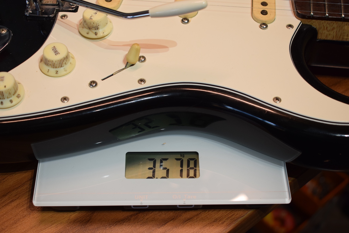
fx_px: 582
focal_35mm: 60
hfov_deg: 33.4
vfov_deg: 22.6
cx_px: 174
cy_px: 116
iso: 640
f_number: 4.8
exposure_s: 1/60
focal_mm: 40
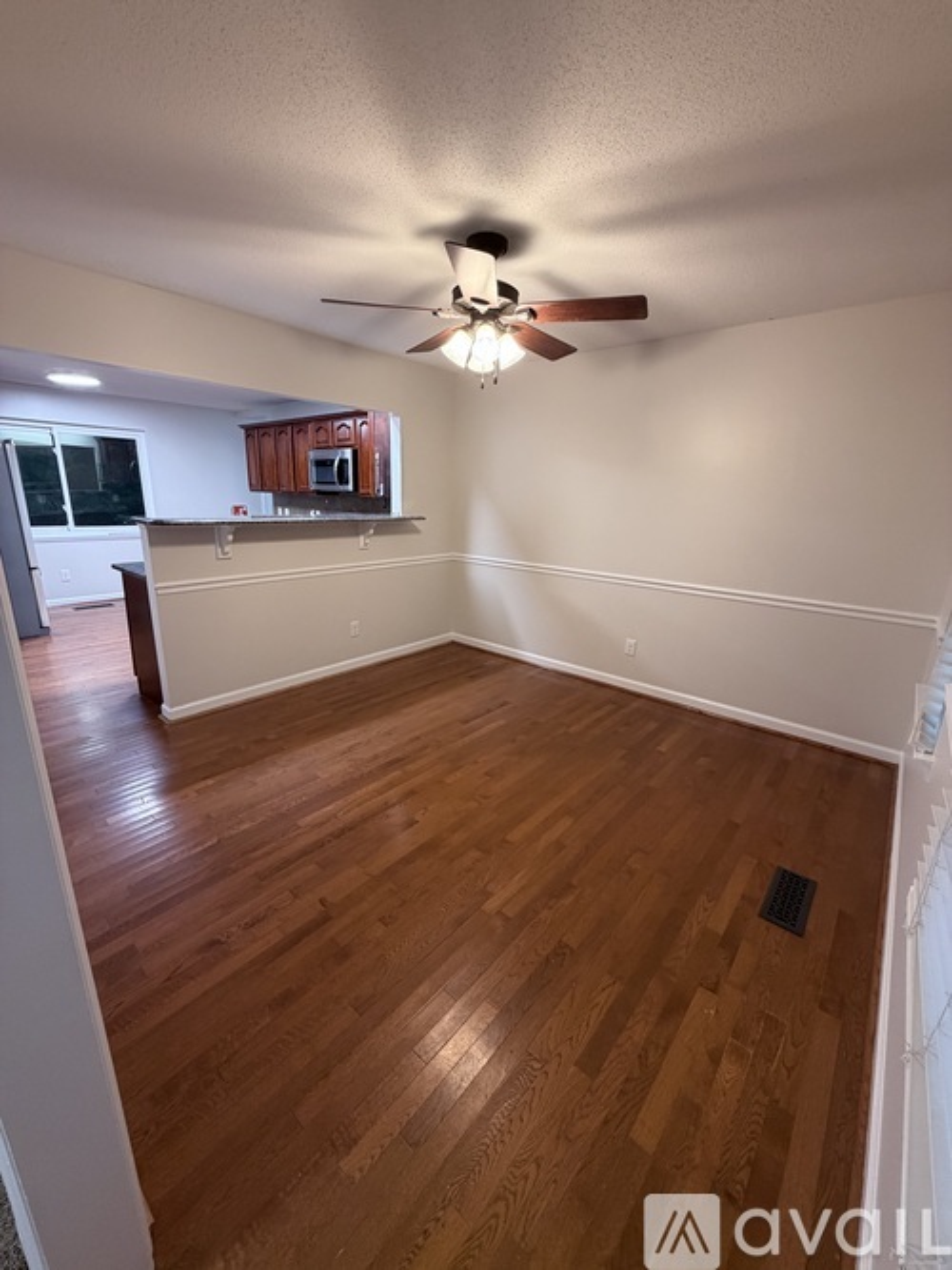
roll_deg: -2.2
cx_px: 476
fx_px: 514
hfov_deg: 85.7
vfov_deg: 102.1
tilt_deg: -14.5
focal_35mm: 14
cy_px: 635
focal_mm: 2.22
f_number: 2.2
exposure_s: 1/60
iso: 320
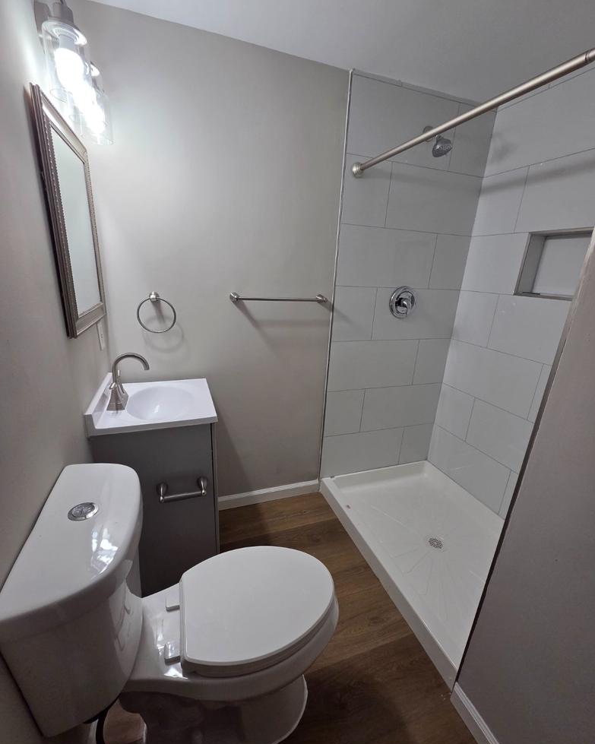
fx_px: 308
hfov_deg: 88.0
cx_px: 296
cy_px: 385
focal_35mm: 14
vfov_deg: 100.7
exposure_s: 1/120
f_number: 2.2
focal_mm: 2.2
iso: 200
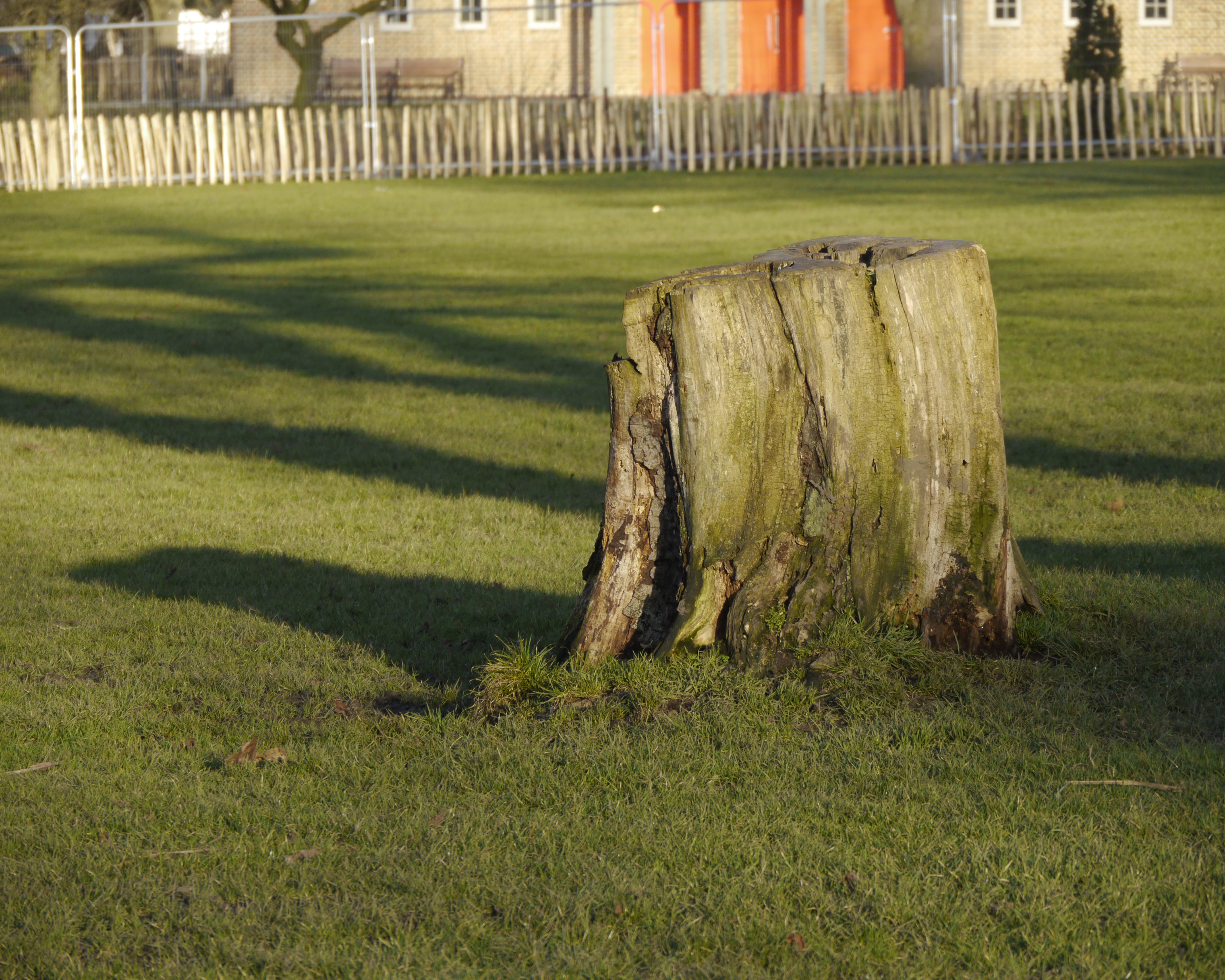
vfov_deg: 6.5
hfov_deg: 8.1
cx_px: 584
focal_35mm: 238
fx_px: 8629
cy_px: 489
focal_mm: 114
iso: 200
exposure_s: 1/250
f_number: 5.8
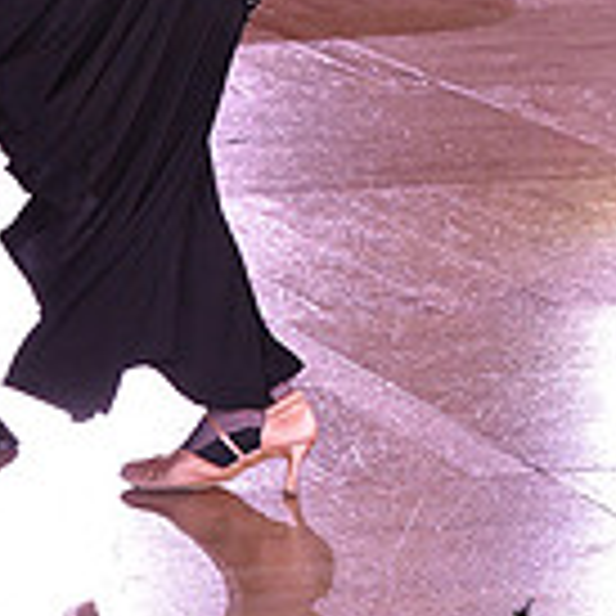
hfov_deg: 5.9
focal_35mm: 295
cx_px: 47
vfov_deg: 5.9
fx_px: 5939
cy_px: -261
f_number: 7.1
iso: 2000
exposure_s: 1/250
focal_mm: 82
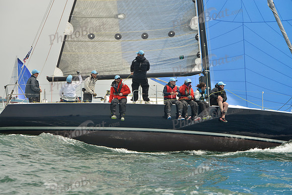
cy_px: 98
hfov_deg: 22.6
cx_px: 146
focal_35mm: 90
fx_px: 730
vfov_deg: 15.2
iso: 280
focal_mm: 90
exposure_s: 1/1250
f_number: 7.1
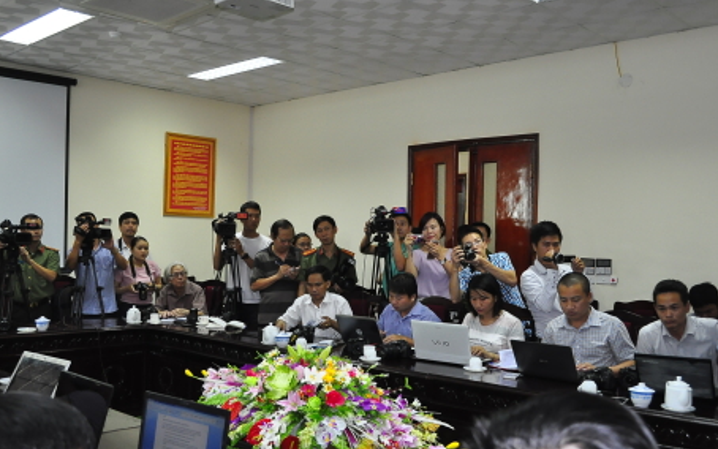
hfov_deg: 52.7
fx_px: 724
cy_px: 235
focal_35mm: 37
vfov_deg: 34.5
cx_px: 340
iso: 800
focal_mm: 20
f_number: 3.8
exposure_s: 1/80
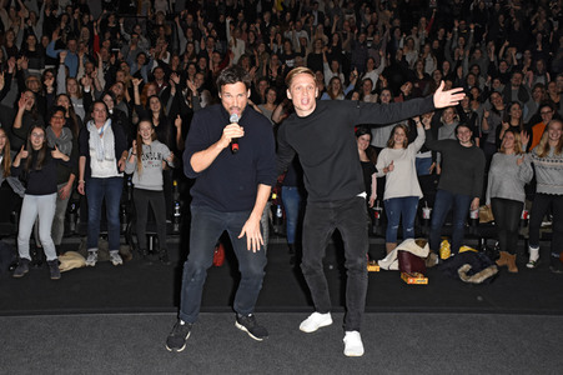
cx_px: 282
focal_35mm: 39
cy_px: 188
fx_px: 609
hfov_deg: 49.6
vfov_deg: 34.2
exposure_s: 1/125
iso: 1600
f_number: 6.3
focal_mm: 26
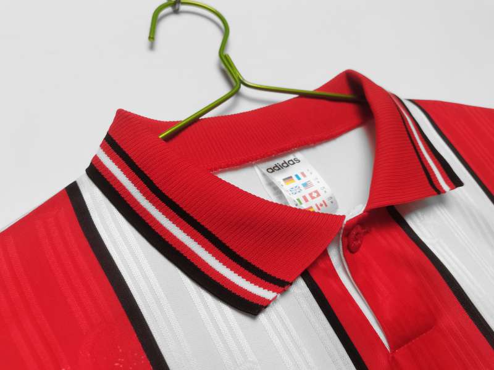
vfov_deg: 53.1
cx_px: 247
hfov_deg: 67.3
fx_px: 371
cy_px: 185
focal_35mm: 26
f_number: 1.8
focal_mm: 5.58
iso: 50
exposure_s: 1/120
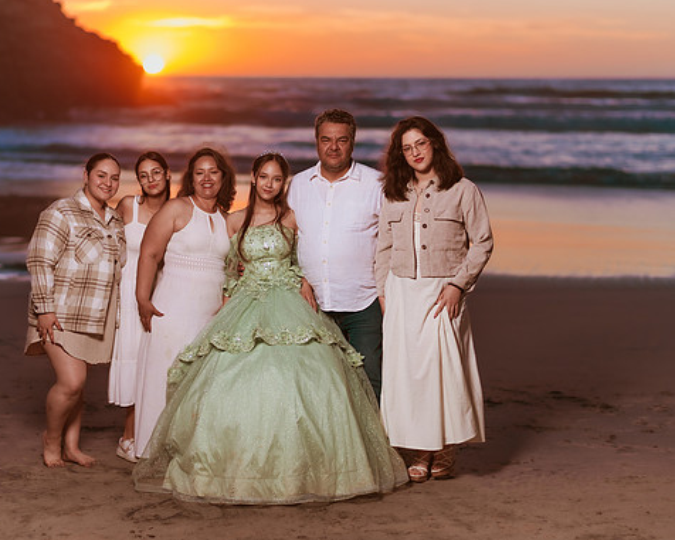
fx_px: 1379
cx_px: 265
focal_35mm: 69
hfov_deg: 27.4
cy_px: 269
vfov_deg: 22.2
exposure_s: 1/2500
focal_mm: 58
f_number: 1.4
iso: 100
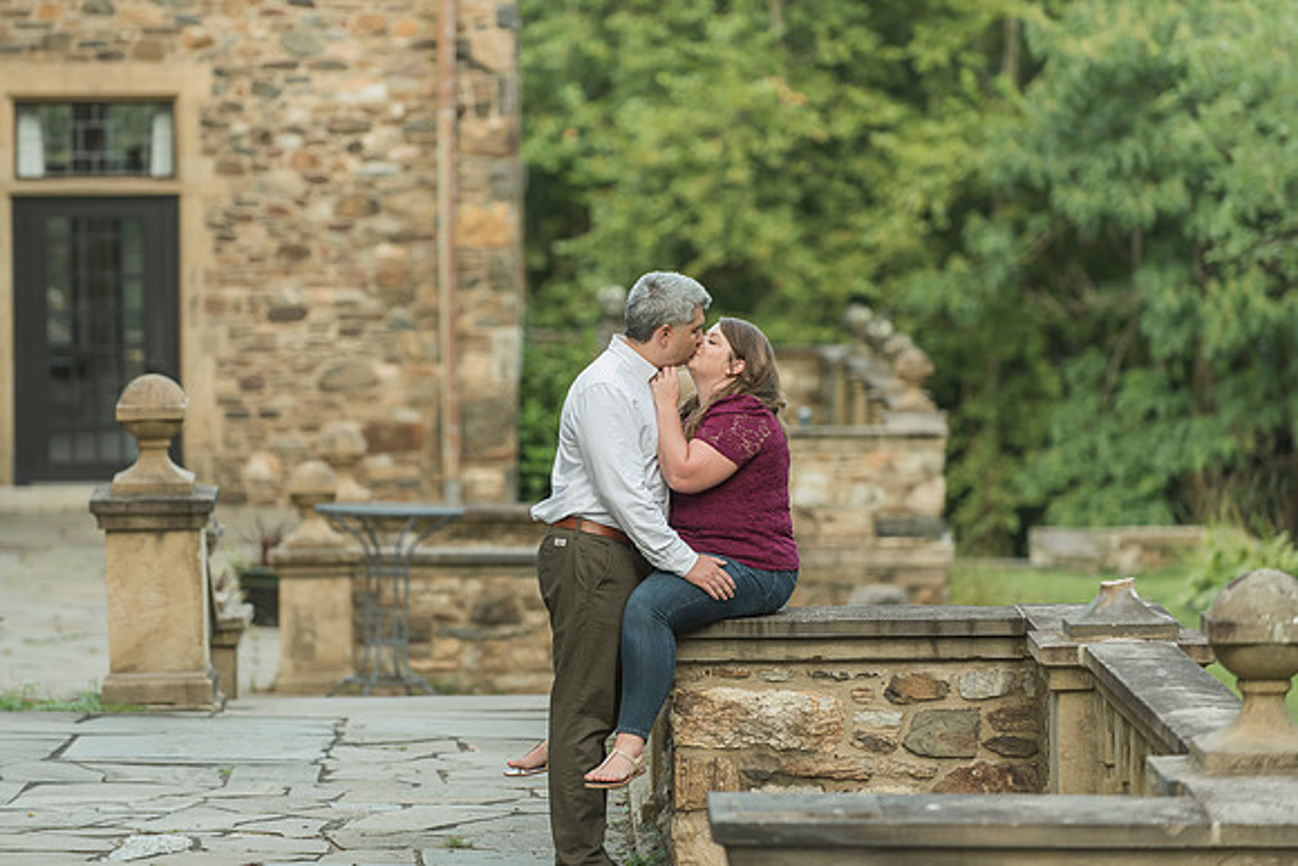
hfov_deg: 11.7
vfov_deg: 7.8
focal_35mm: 176
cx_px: 625
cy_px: 417
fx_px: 6356
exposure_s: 1/400
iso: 800
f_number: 3.2
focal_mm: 170
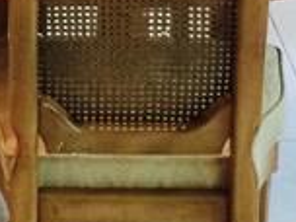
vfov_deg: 7.1
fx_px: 1676
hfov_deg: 10.1
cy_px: -310
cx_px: 51
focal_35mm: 196
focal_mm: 4.15
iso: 50
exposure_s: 1/15
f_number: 2.2
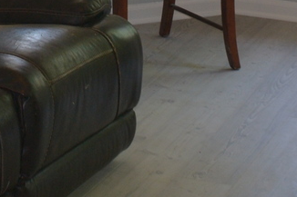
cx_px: 6
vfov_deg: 6.8
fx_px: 1600
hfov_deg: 10.5
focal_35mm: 194
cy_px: -233
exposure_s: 1/30
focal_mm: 26
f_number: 4.2
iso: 280
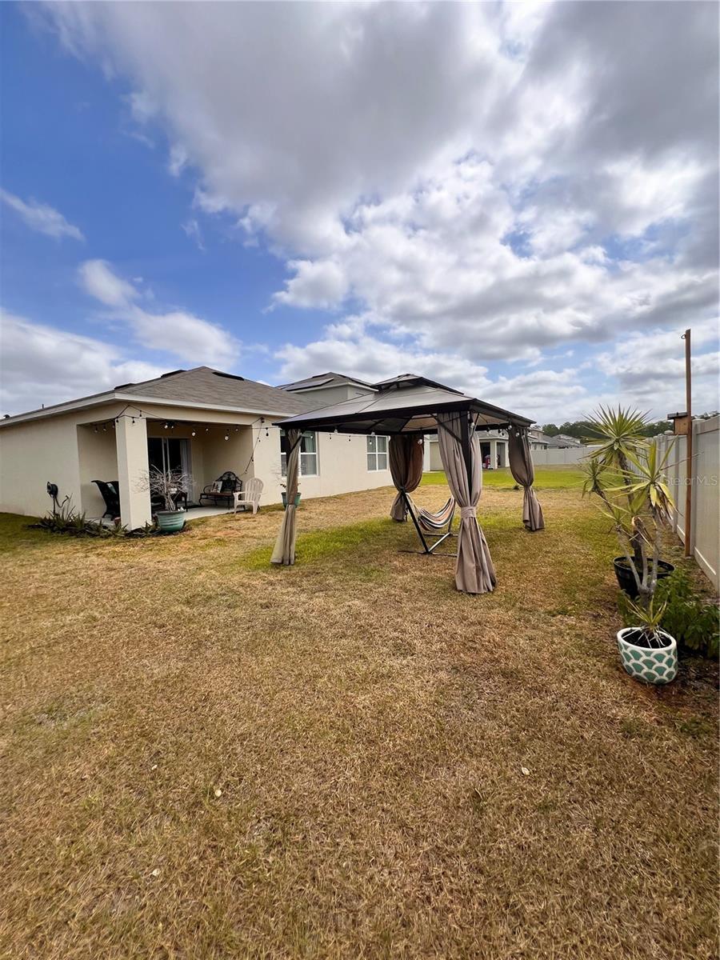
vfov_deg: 106.2
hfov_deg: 89.9
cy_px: 480
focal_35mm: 13
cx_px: 360
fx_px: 361
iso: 32
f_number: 1.8
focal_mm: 1.57
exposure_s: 1/2421
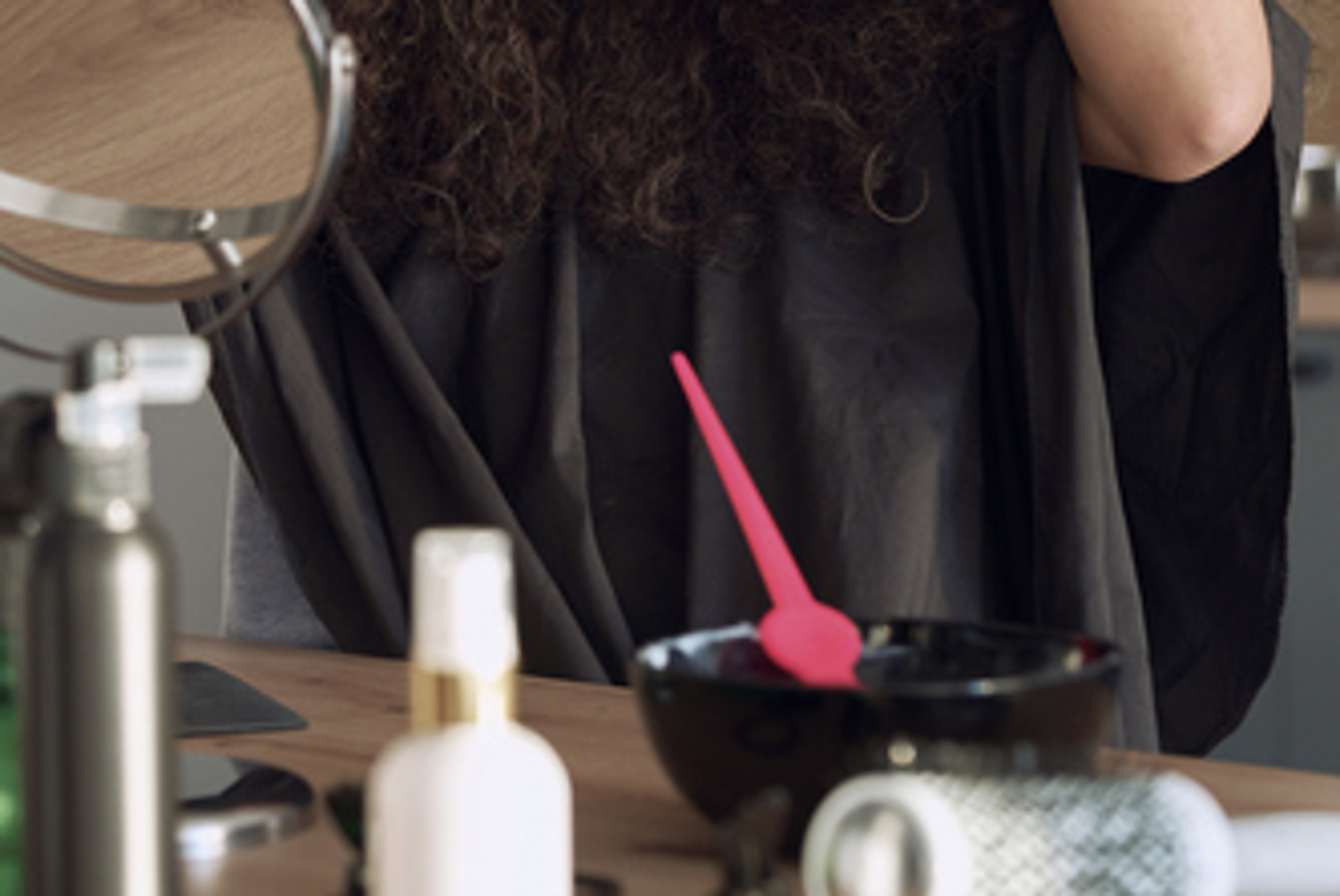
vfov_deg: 12.5
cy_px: 103
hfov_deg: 18.7
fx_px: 4061
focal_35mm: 109
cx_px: 464
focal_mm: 50
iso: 320
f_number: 2.5
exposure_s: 1/125
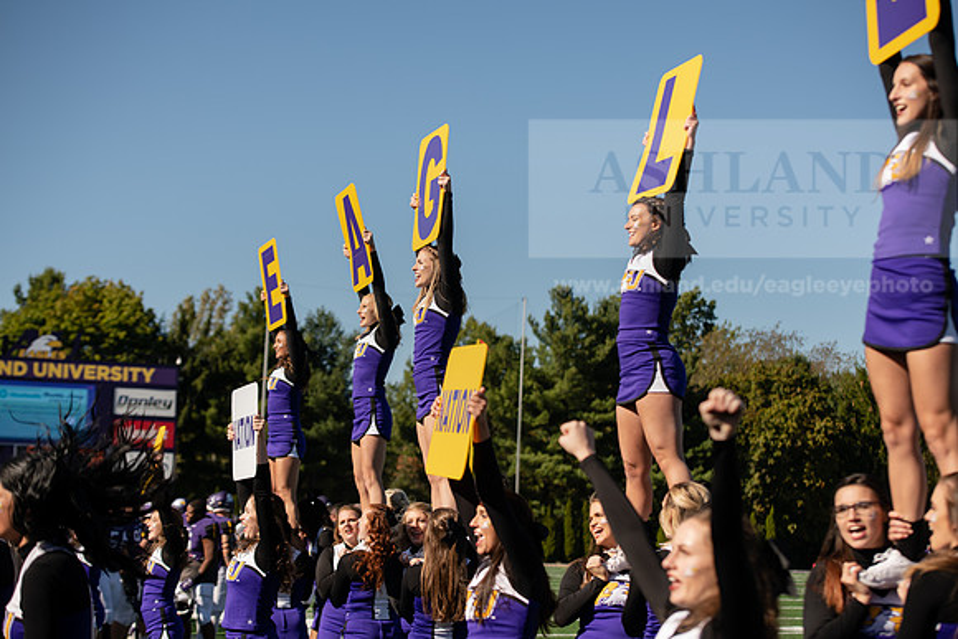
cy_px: 320
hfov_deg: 28.8
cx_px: 479
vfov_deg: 19.5
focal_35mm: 70
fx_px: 1863
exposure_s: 1/2000
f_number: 4
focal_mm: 70
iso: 160
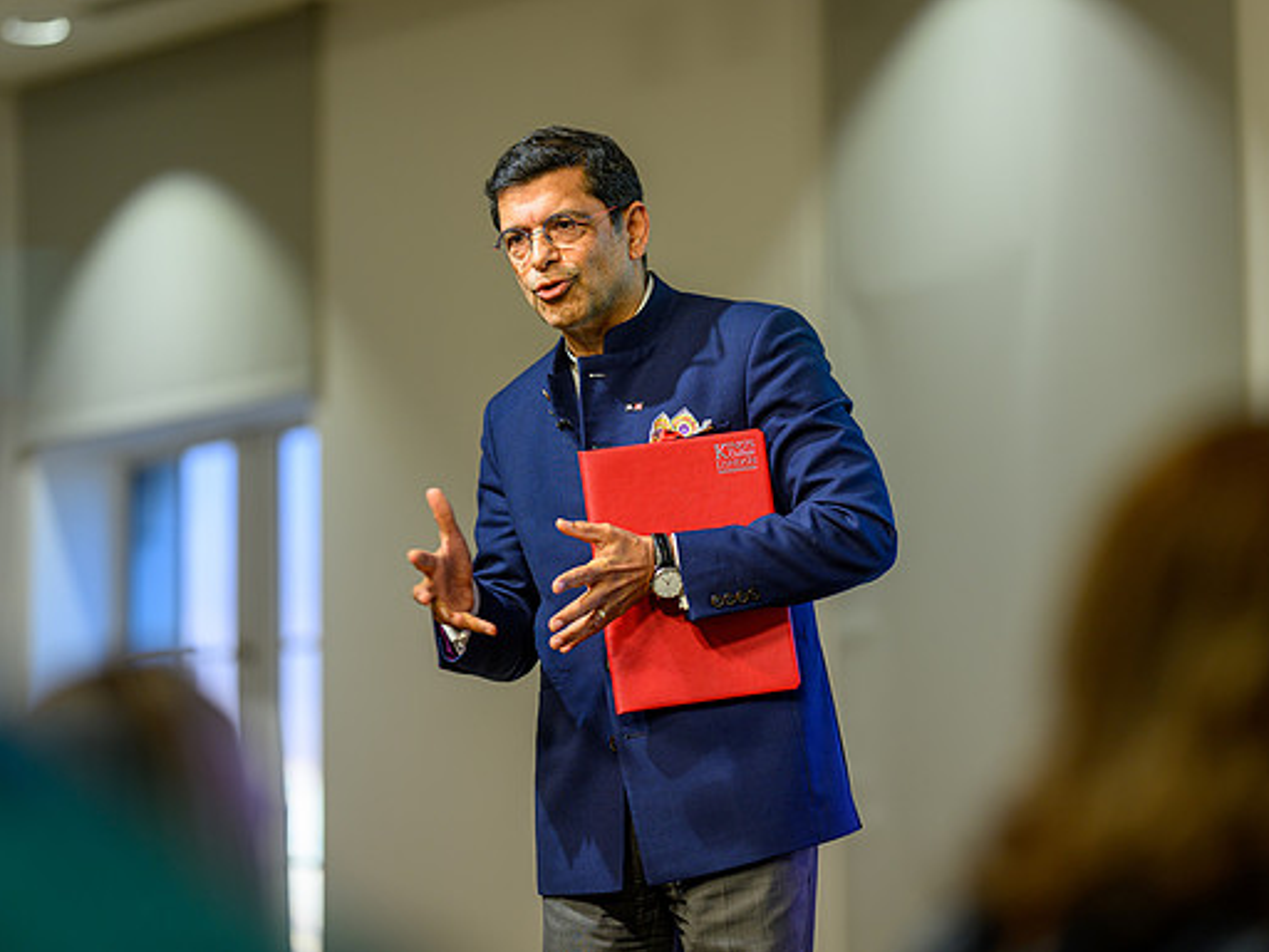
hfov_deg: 12.7
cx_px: 597
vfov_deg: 9.6
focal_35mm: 155
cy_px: 477
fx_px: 5682
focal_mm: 135
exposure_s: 1/160
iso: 140
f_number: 1.8
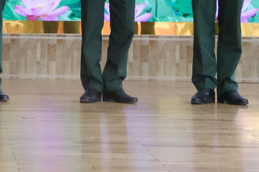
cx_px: -31
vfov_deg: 6.4
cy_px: -178
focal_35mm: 207
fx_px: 1488
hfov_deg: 9.8
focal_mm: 27.5
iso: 3200
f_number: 7.1
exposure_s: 1/60
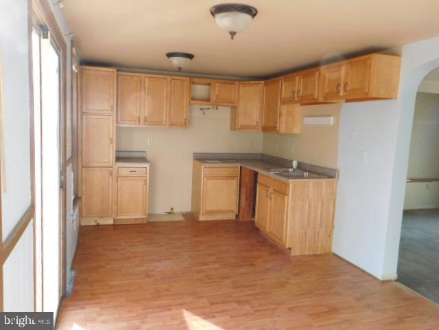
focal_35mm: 28
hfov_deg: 63.4
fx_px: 355
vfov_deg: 49.7
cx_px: 220
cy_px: 165
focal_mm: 4.9
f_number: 3.2
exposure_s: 1/30
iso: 140
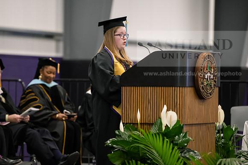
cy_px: 82
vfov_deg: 6.9
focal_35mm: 200
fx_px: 1378
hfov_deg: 10.3
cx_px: 124
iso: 3200
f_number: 3.5
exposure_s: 1/200
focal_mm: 200
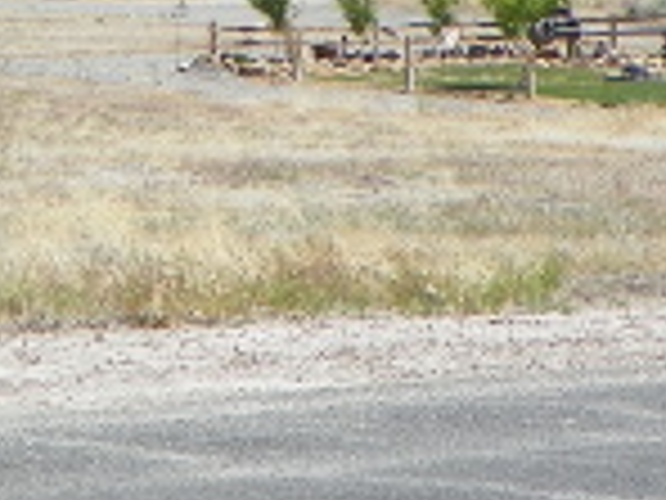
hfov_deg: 9.9
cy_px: -90
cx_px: -522
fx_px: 3656
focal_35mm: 190
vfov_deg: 7.8
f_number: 5
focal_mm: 7.9
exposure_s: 1/250
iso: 64
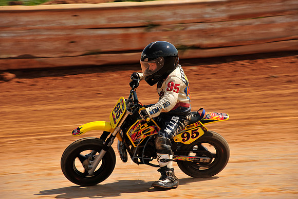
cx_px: 149
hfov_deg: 10.3
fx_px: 1655
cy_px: 100
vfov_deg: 6.9
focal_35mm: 200
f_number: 10
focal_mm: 200
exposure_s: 1/400
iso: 200
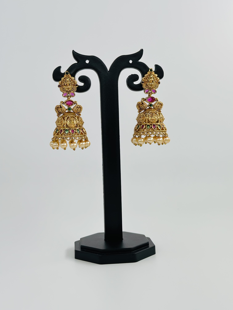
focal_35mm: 48
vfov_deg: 39.7
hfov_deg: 30.3
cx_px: 116
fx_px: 431
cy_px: 155
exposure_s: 1/1992
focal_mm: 6.86
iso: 80
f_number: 1.78
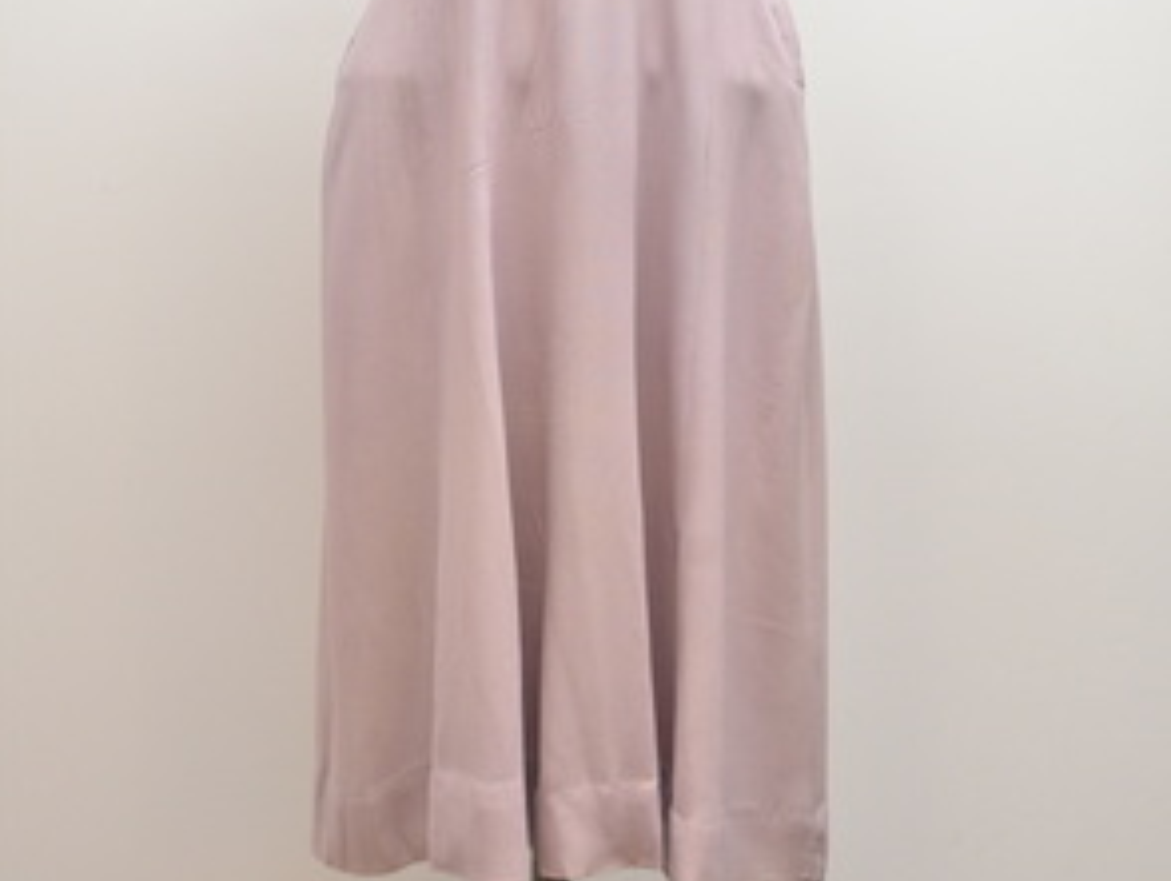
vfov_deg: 27.9
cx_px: 589
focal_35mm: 51
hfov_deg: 37.6
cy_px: 132
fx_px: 1718
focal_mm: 23
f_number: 4.5
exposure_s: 1/100
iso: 1000
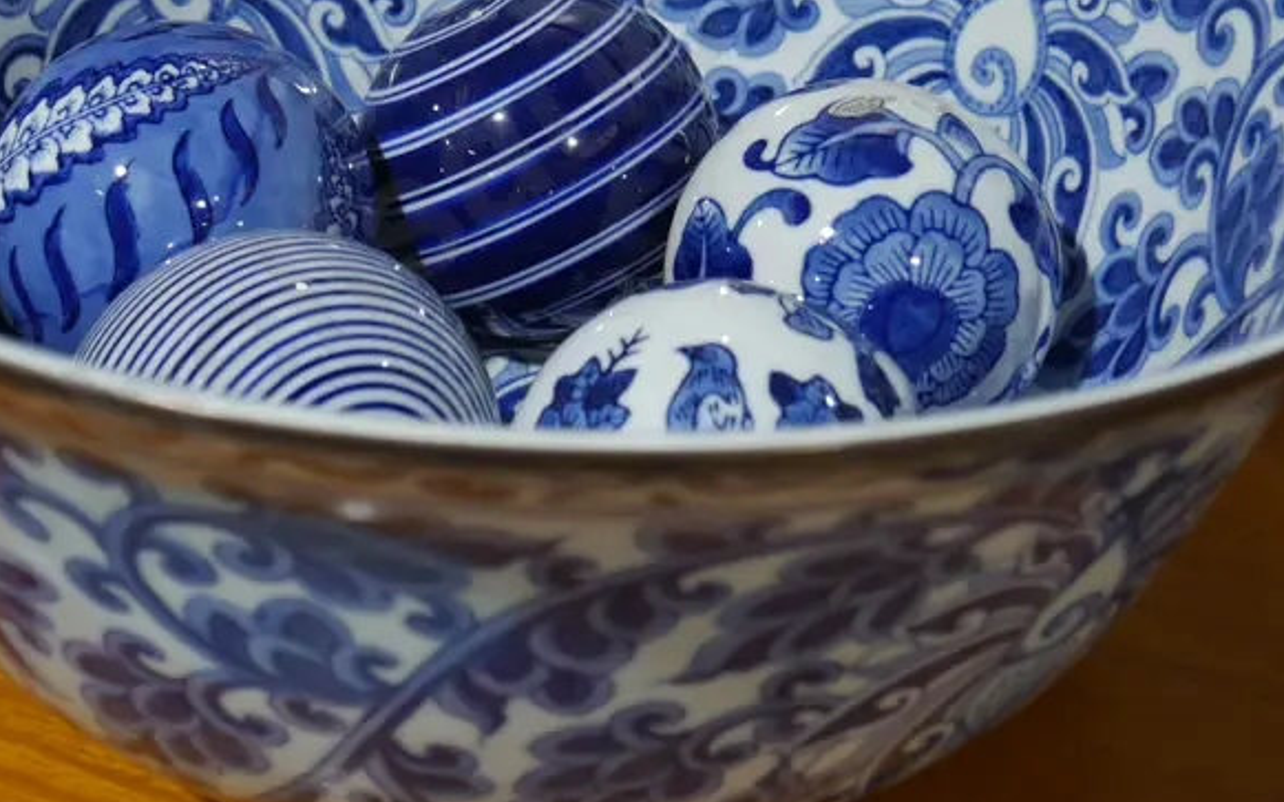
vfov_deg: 18.1
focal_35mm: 71
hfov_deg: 29.0
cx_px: 597
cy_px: 87
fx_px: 2484
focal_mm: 19
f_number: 4.1
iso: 320
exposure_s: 1/60
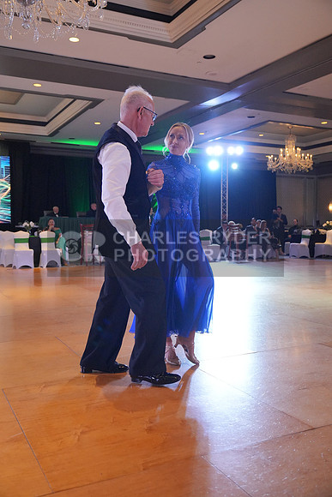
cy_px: 248
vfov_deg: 55.8
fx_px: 470
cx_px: 166
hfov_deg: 38.9
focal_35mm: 34
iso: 4000
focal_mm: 34
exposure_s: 1/500
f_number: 4
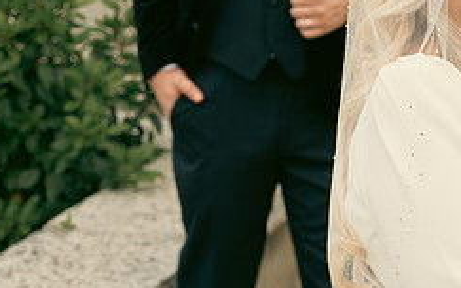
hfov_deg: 11.0
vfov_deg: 6.9
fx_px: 2388
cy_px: -35
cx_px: 343
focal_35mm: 190
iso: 125
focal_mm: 52
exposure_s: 1/400
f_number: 3.5
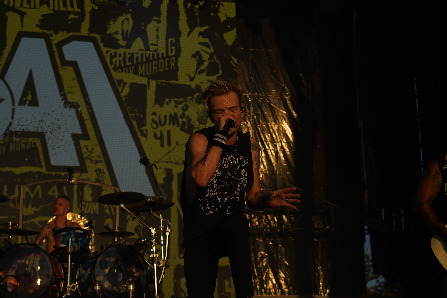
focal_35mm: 70
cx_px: 224
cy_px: 149
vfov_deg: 19.5
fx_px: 869
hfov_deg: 28.8
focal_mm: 70
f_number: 8
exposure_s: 1/800
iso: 100
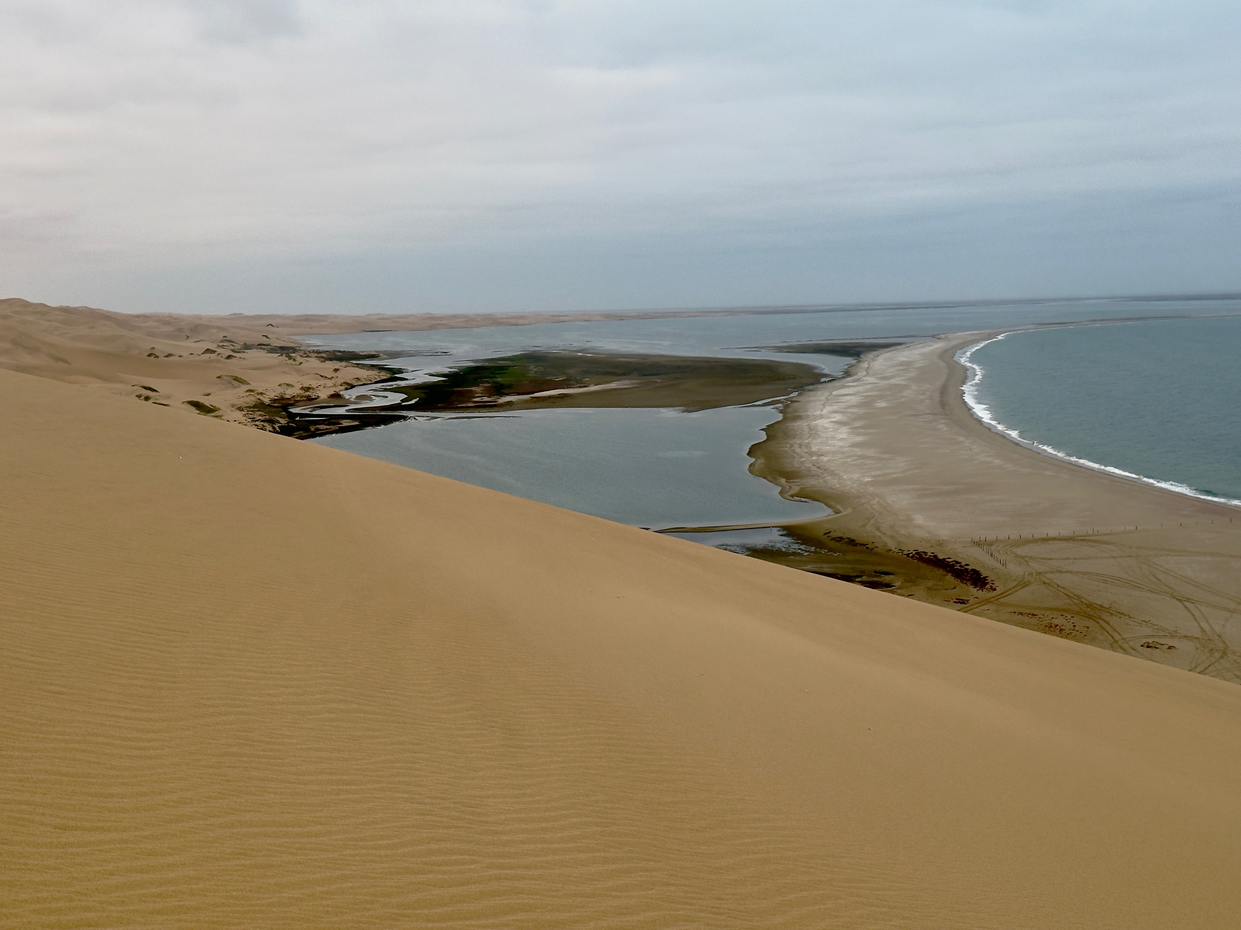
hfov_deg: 39.7
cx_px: 620
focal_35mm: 48
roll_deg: +1.2
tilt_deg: -6.0
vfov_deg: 30.3
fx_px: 1721
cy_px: 465
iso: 64
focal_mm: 6.76
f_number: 1.78
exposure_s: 1/2717
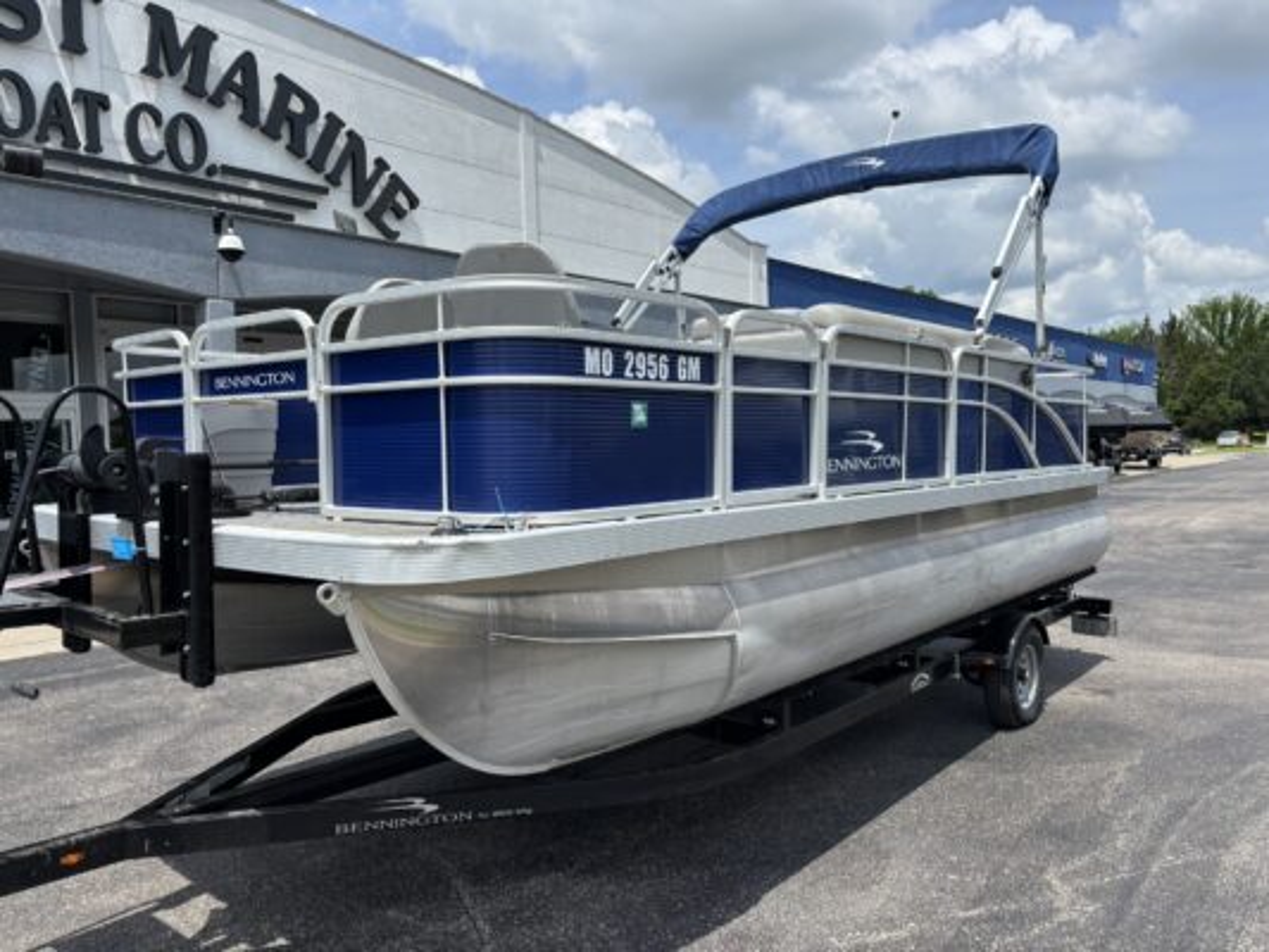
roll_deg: +1.1
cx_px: 634
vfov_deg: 53.1
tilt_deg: -1.5
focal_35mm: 26
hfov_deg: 67.3
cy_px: 476
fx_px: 953
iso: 50
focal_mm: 5.96
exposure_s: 1/3413
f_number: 1.6
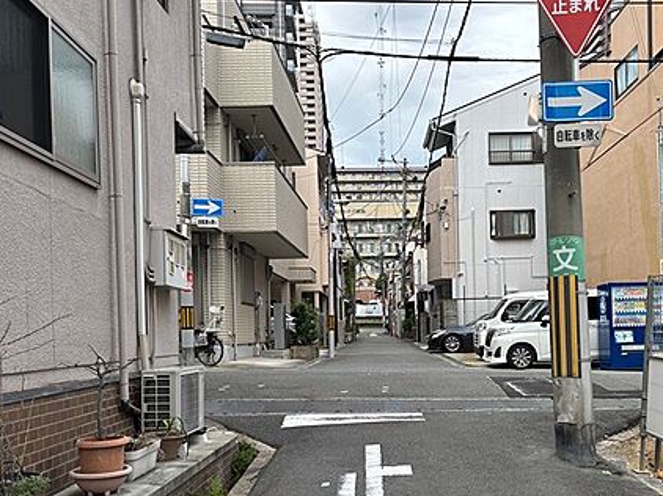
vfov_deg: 38.2
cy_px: 326
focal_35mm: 37
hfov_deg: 49.7
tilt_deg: +0.1
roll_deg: +1.2
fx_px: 708
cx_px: 408
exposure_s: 1/1381
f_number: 1.6
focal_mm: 5.96
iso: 50
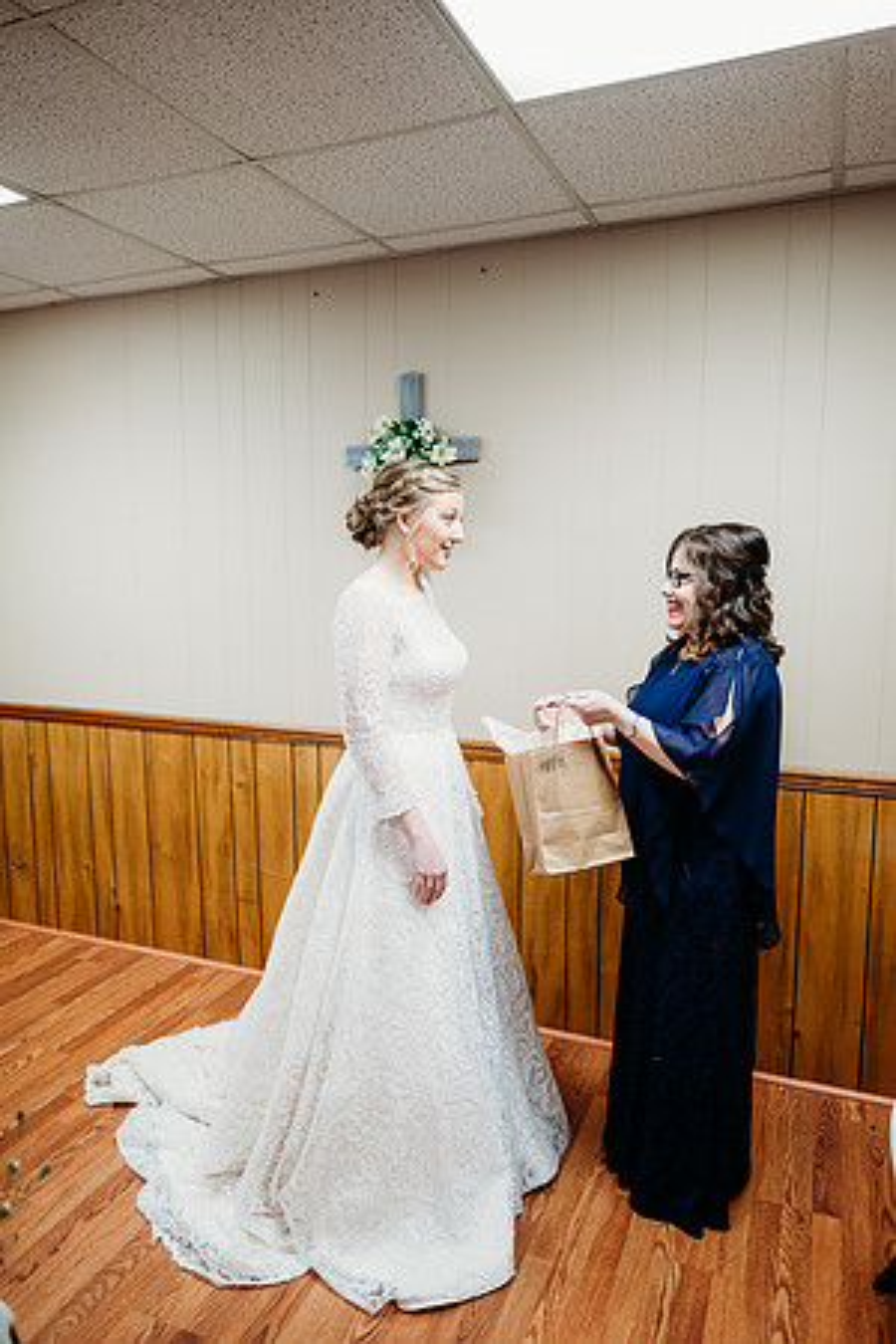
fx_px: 896
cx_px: 448
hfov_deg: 53.1
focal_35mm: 24
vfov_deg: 73.7
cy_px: 672
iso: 400
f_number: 1.8
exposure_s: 1/125
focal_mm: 24
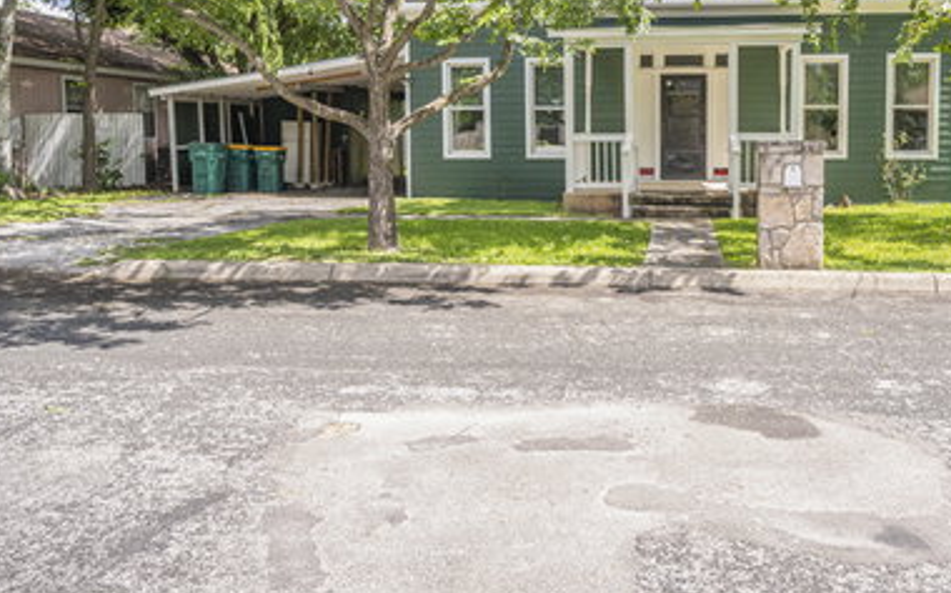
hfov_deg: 56.4
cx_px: 608
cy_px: 210
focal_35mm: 34
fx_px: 871
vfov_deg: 37.3
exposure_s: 1/250
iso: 250
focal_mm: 16.3
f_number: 8
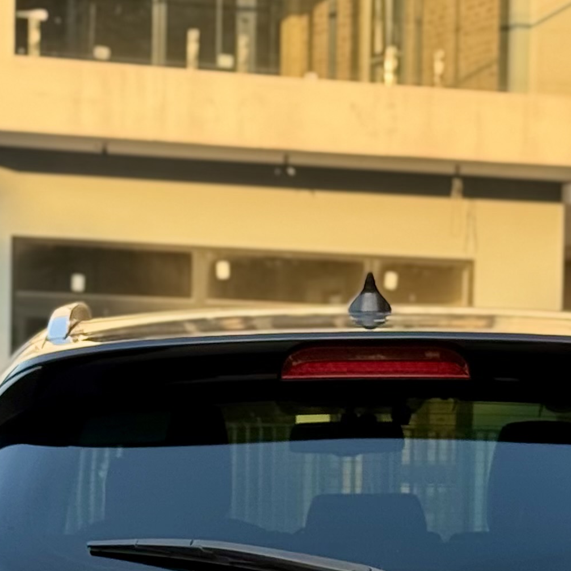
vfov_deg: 10.2
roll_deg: -0.6
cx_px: 329
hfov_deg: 10.3
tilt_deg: -0.6
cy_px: 547
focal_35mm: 170
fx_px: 3173
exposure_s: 1/318
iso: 64
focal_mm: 6.76
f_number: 1.78
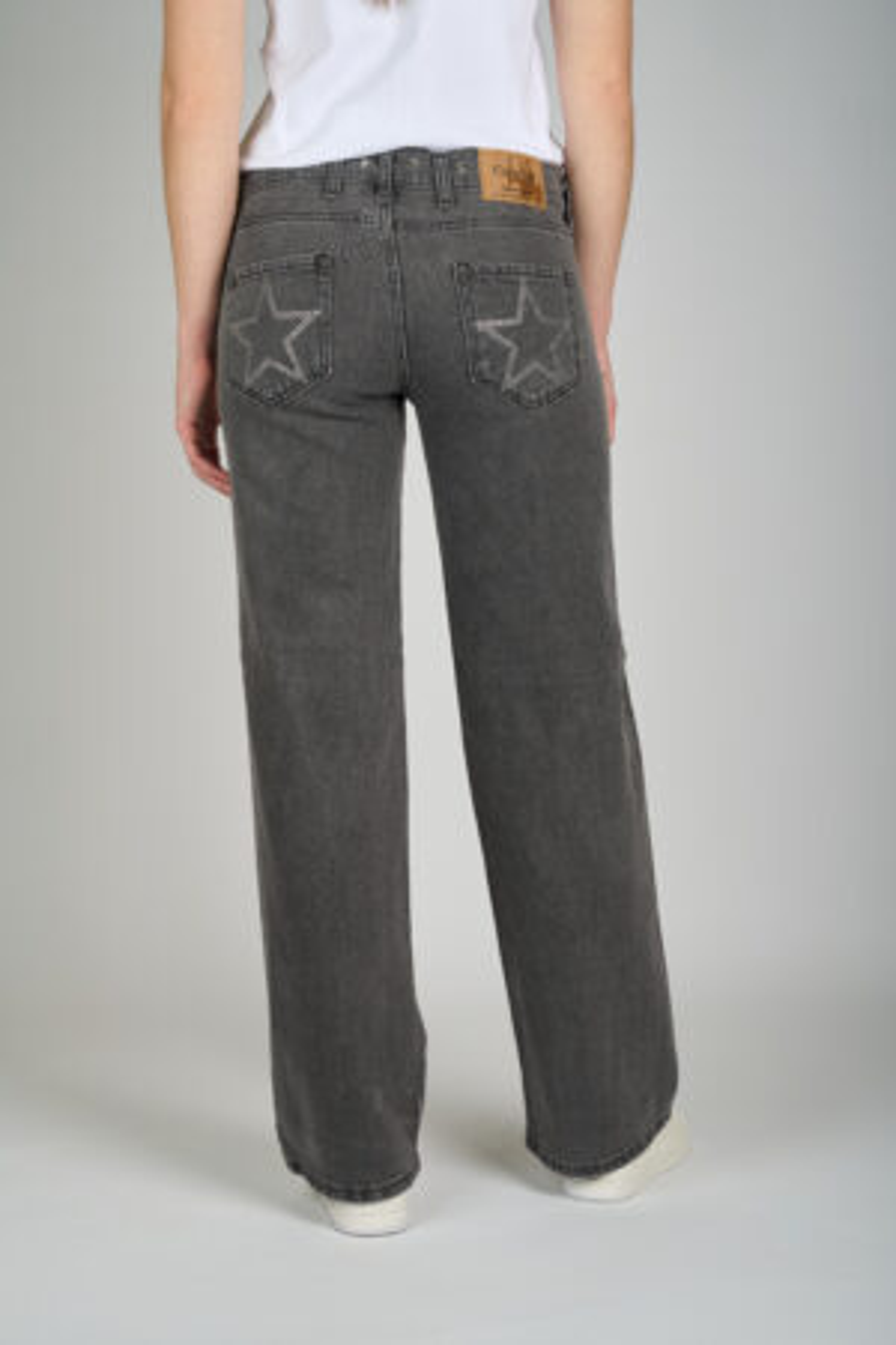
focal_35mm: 59
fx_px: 2191
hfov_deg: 23.1
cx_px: 448
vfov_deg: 34.1
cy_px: 672
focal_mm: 58.7
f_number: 13
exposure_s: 1/200
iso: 100
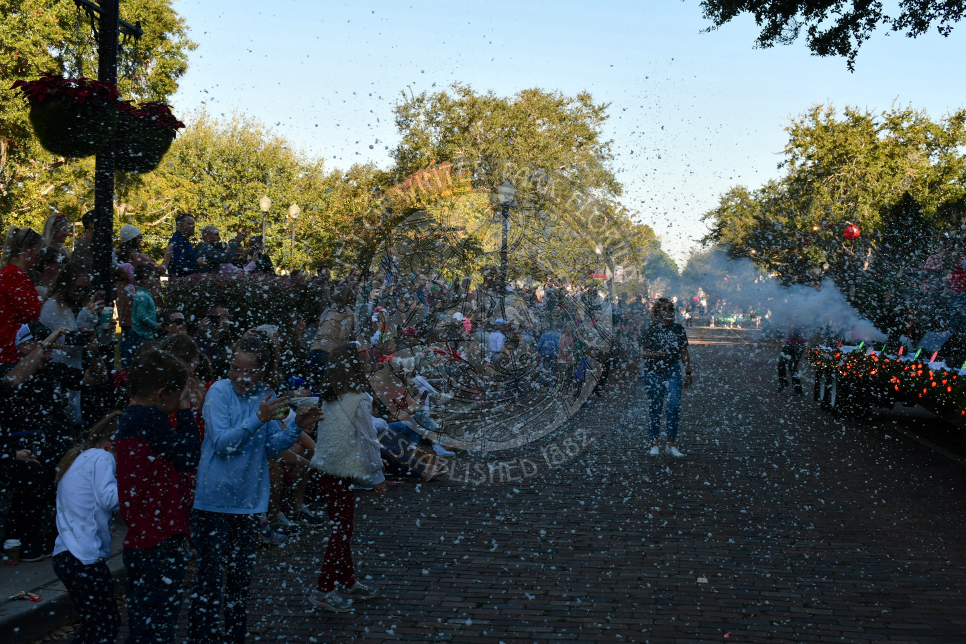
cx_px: 483
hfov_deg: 46.4
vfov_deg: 31.9
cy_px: 322
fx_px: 1127
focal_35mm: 42
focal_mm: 28
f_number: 10
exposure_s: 1/400
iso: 320
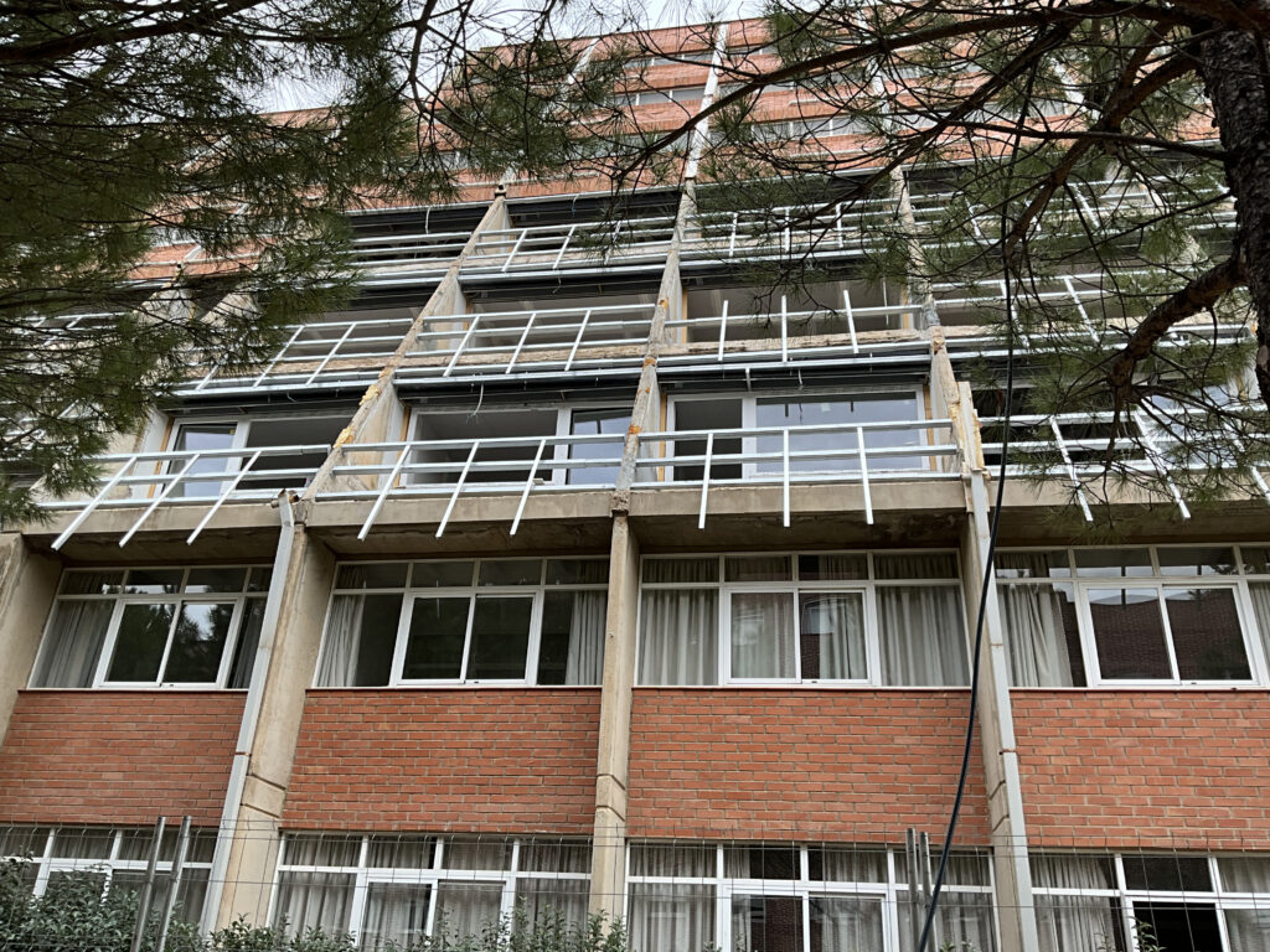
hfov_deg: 61.7
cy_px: 476
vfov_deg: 48.2
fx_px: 1064
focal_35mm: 29
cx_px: 635
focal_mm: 3
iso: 25
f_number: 1.8
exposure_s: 1/442
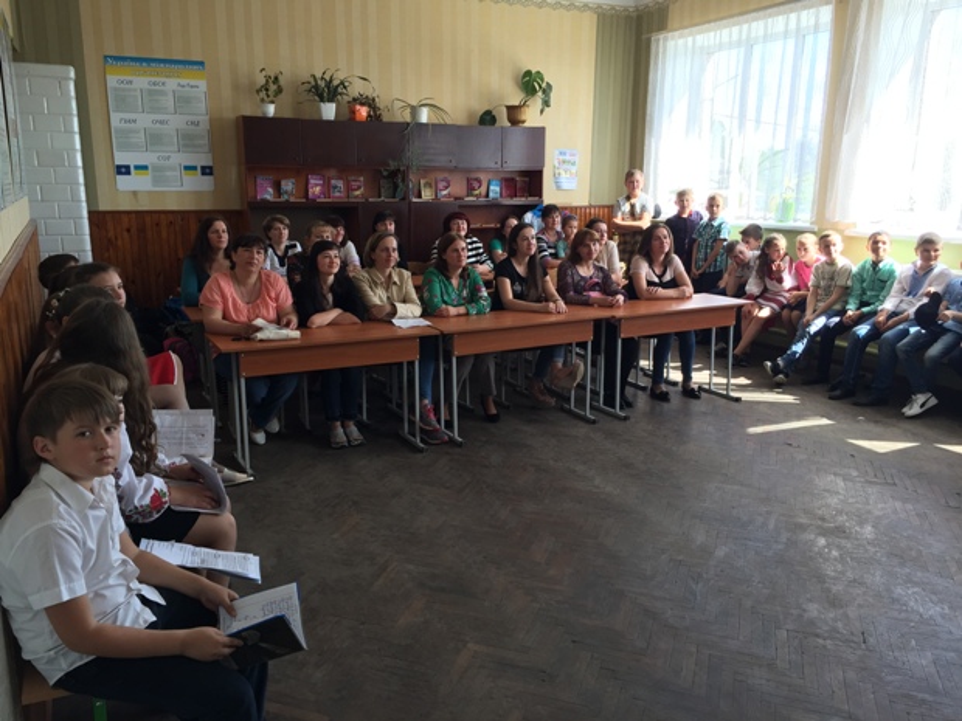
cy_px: 360
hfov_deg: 61.7
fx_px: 806
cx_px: 481
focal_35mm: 29
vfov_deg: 48.2
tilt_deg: -13.1
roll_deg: -0.2
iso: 40
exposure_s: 1/100
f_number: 2.2
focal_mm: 4.15
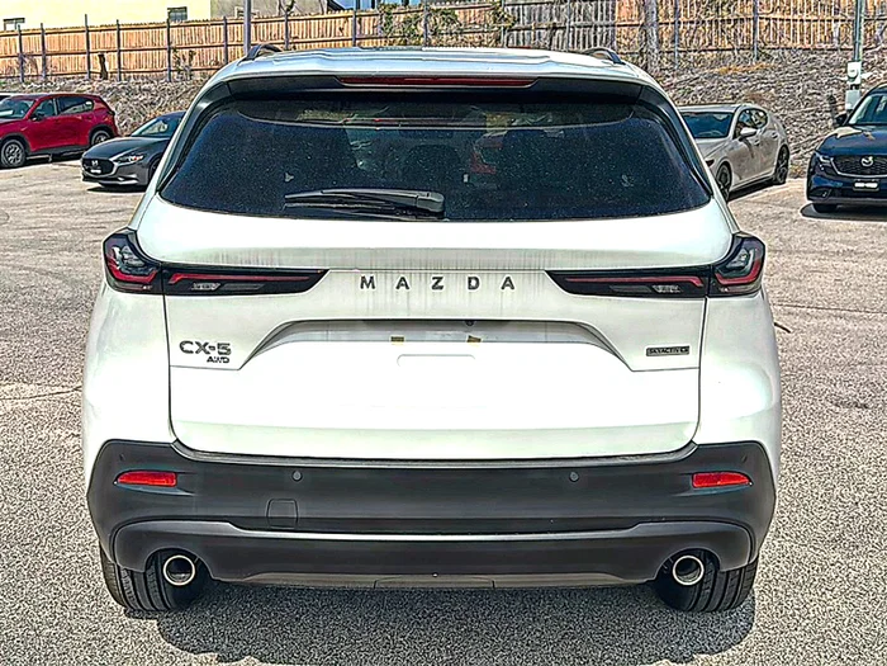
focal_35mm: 39
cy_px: 333
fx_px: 999
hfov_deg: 47.9
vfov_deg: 36.8
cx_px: 444
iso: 80
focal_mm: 6.86
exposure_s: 1/10989
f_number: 1.78
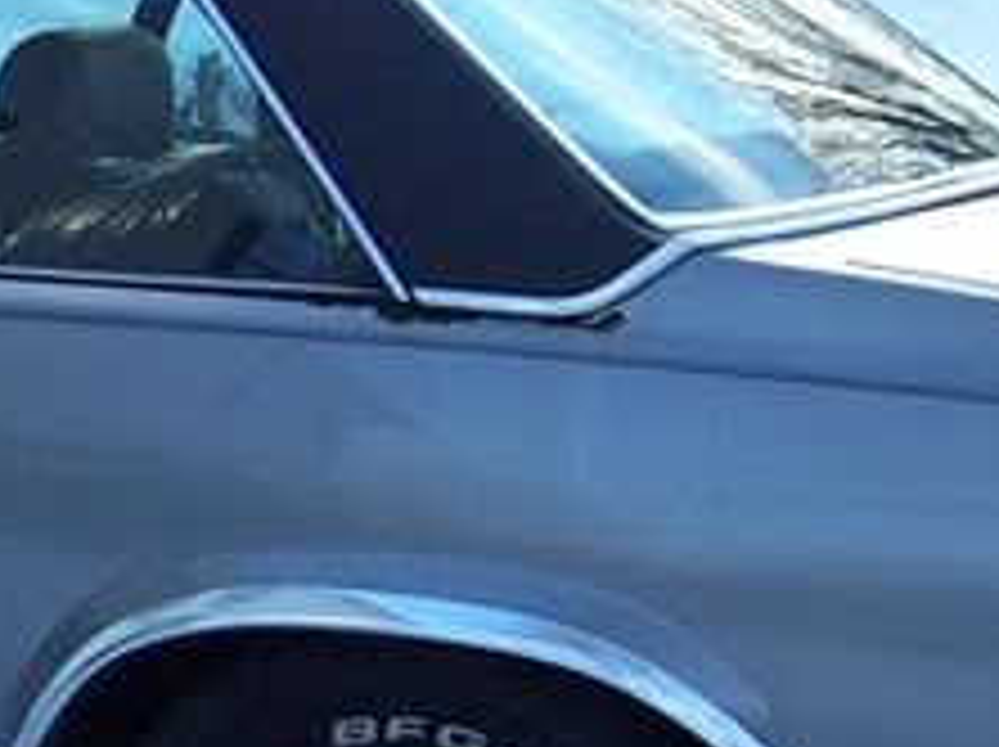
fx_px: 4526
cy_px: 518
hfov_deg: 12.3
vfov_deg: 9.4
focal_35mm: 157
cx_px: -198
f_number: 2.7
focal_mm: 5.6
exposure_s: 1/250
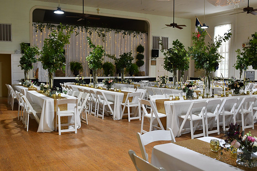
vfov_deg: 36.9
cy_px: 86
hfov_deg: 53.1
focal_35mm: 36
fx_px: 257
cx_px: 128
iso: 1000
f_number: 2.8
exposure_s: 1/320
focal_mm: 24
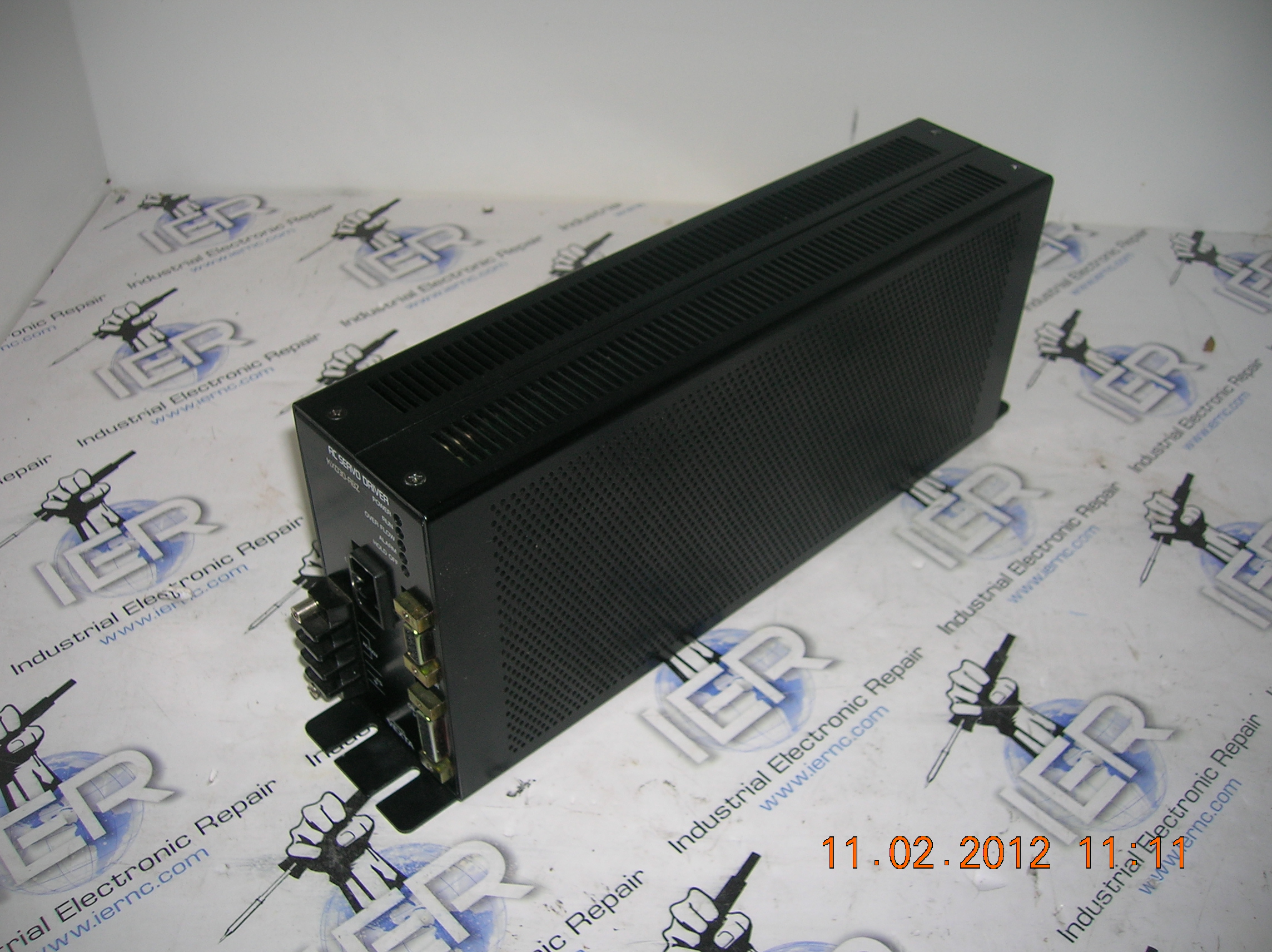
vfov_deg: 41.7
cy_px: 476
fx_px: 1248
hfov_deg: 54.0
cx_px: 636
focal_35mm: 34
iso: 50
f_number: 2.9
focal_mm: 5.7
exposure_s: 1/60.1
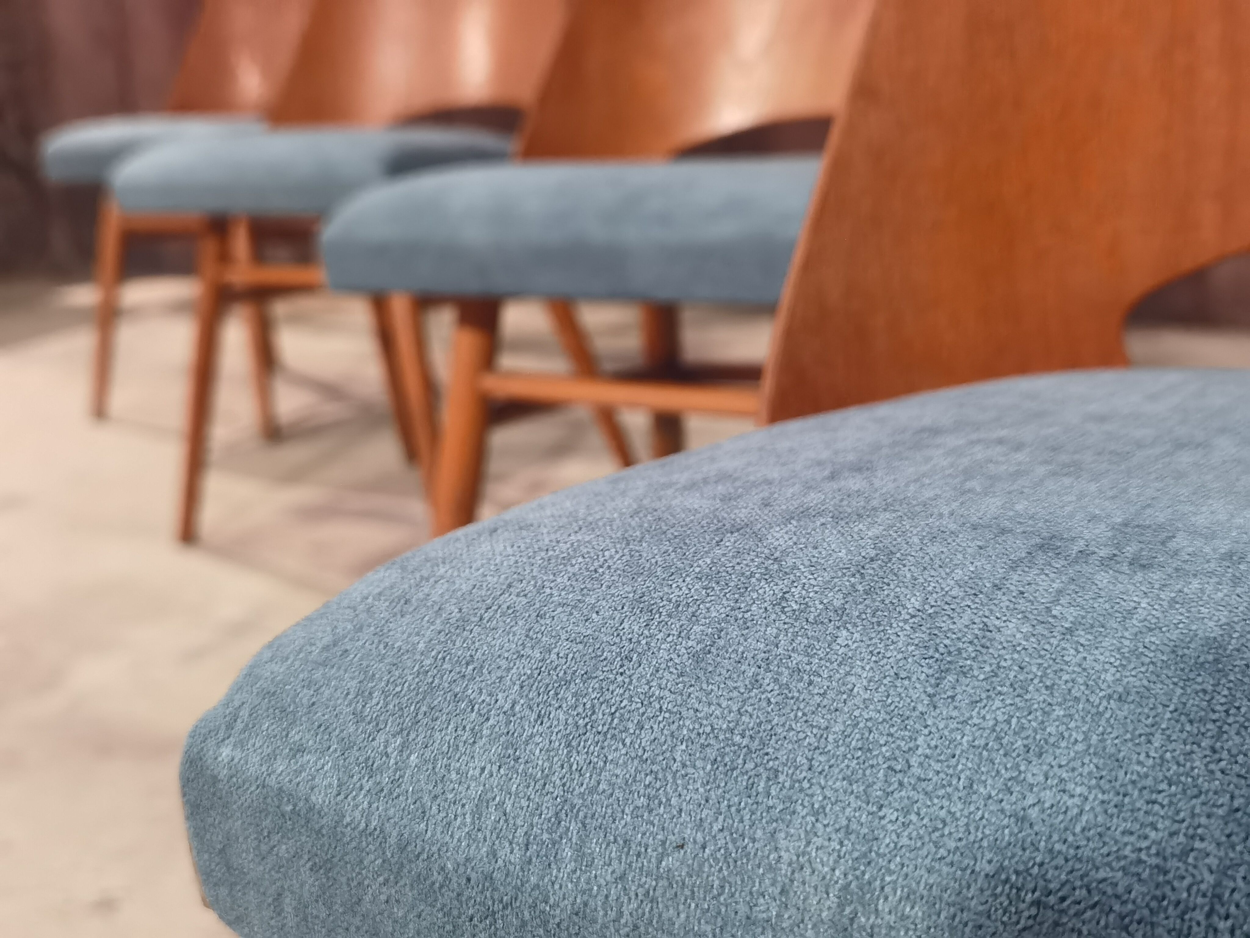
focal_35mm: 40
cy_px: 469
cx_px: 625
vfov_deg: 36.0
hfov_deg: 46.8
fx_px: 1444
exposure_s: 1/33.3
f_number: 1.9
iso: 640
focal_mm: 6.71
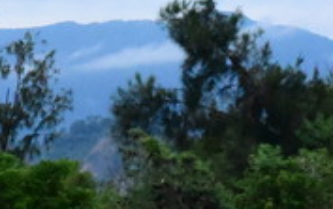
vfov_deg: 2.2
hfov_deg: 3.6
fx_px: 5305
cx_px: -386
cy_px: 479
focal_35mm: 584
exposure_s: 1/2500
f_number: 13
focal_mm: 130
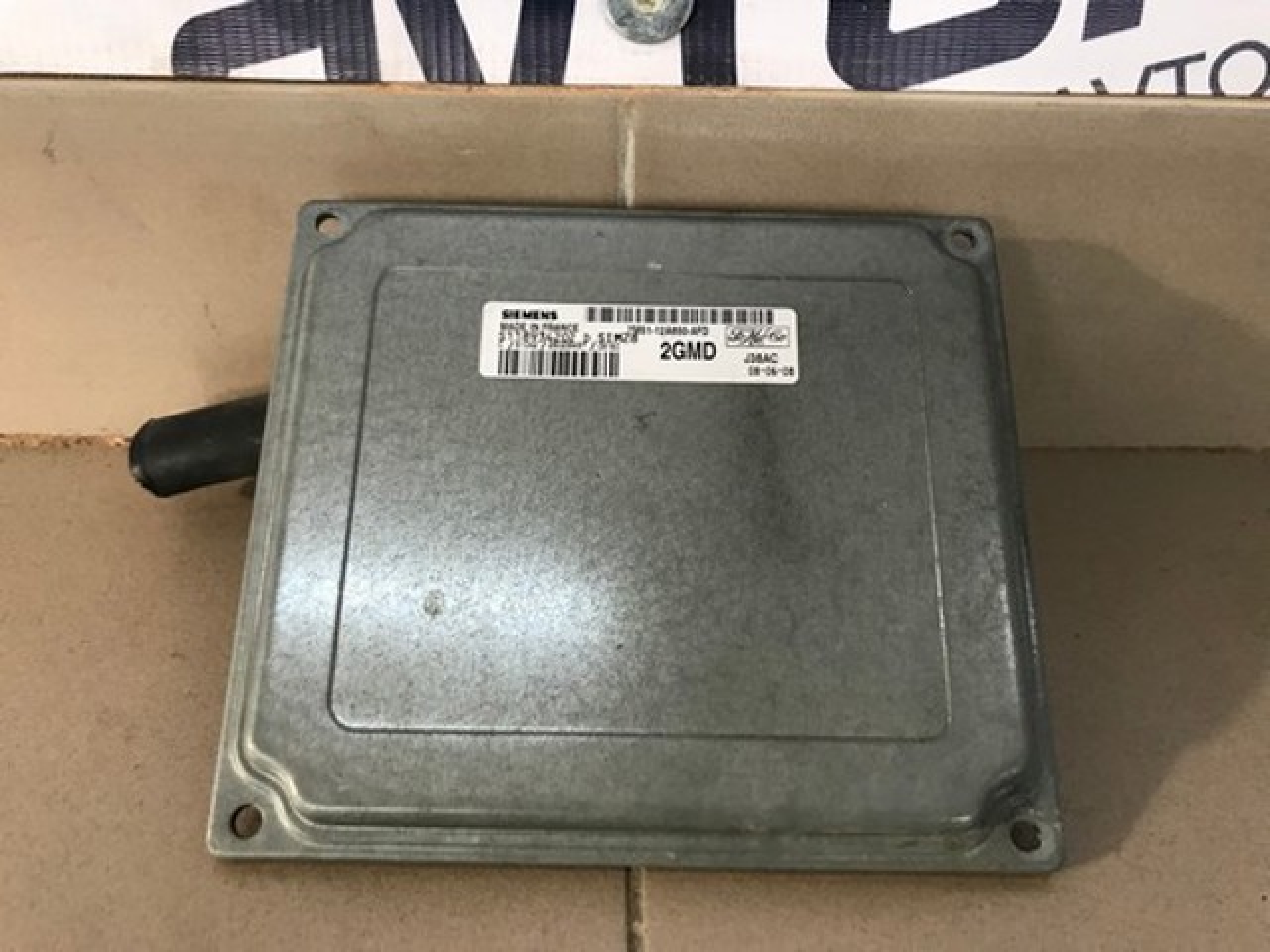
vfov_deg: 49.7
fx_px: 1027
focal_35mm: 28
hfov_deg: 63.4
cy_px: 476
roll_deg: -1.7
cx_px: 635
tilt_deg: -38.0
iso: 32
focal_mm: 3.99
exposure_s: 1/33
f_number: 1.8
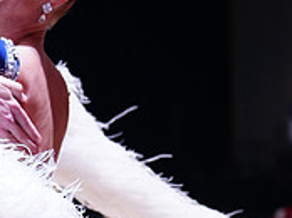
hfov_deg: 8.8
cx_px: 33
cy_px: 295
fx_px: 1895
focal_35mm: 225
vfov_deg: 6.5
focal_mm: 70
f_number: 3.5
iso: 2000
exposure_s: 1/200
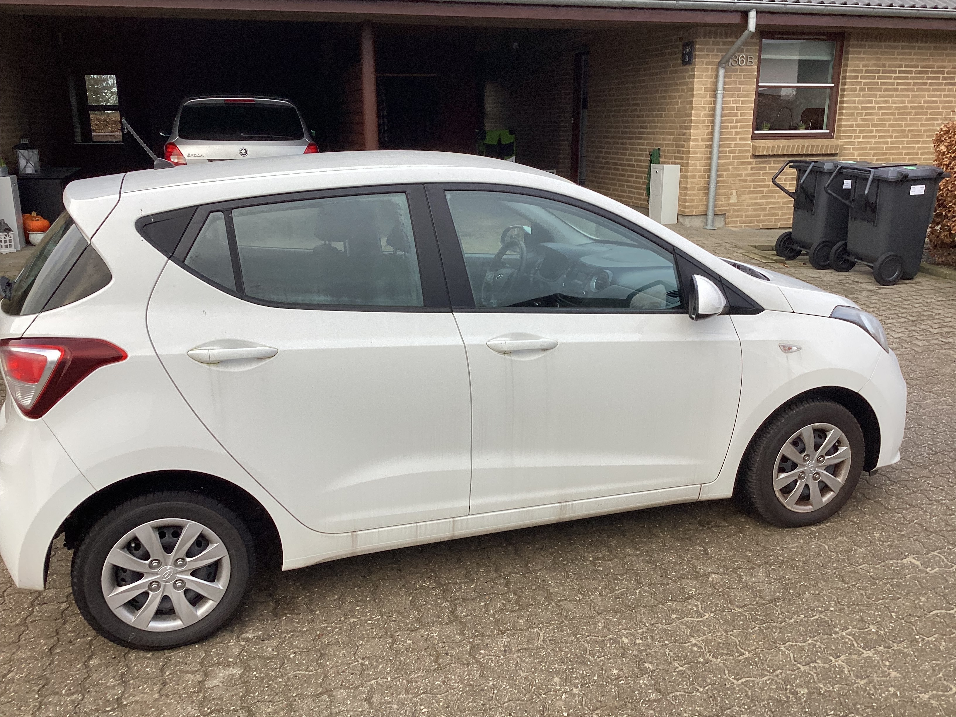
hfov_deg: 58.4
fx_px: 856
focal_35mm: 31
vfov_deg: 45.4
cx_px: 478
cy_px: 358
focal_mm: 3.3
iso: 25
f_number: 2.4
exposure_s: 1/182
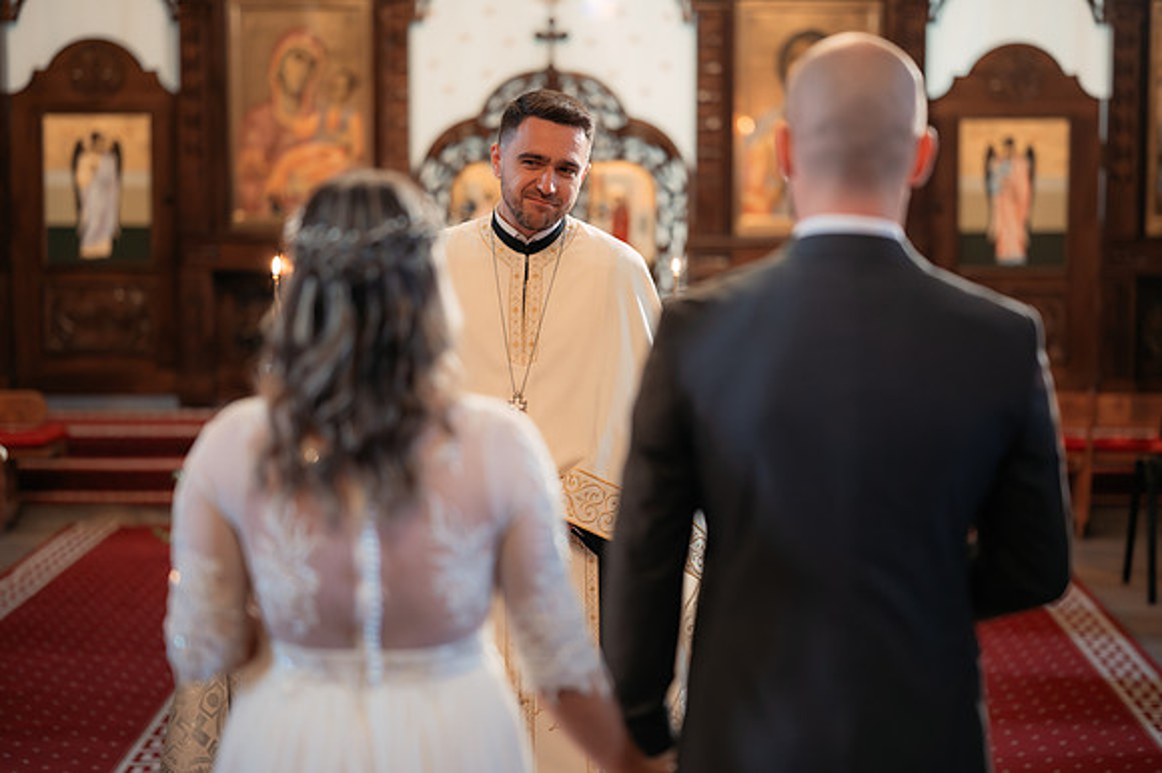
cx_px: 581
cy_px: 386
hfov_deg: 23.9
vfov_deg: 16.1
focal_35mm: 85
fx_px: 2742
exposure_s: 1/200
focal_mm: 85
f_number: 1.8
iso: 1600
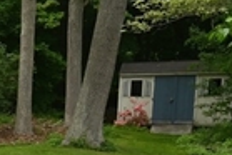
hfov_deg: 15.3
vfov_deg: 13.0
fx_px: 664
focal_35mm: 103
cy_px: 178
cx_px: -250
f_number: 5.6
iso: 110
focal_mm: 14
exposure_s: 1/250
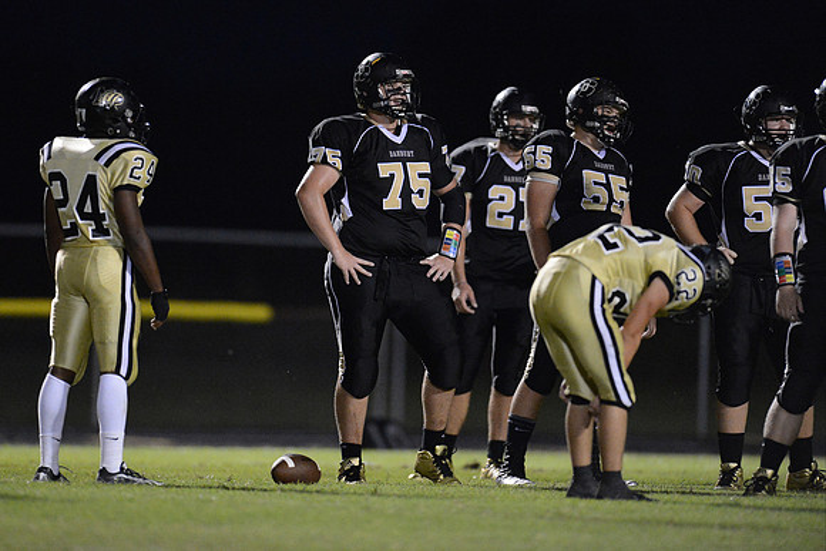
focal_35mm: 400
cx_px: 413
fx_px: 9179
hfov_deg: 5.2
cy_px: 276
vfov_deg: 3.4
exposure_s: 1/640
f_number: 2.8
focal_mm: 400
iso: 12800
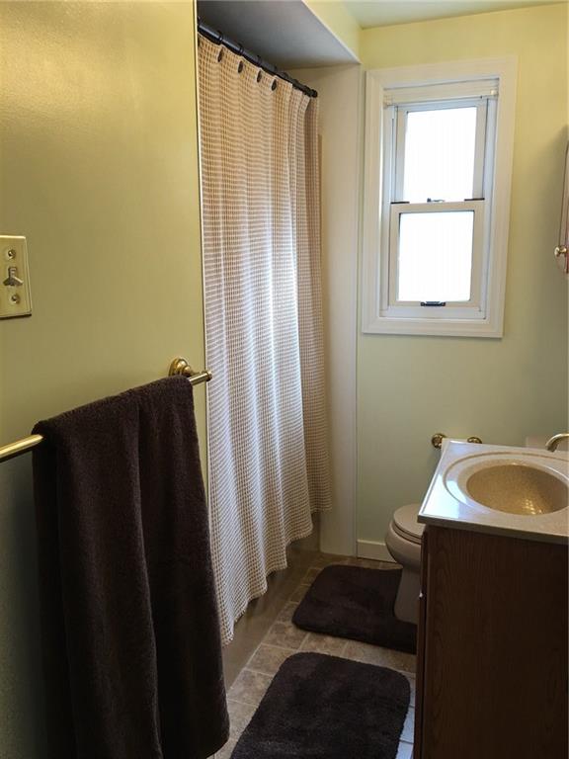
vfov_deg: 61.7
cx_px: 284
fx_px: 636
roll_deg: -0.1
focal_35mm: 29
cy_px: 380
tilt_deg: -9.6
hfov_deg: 48.2
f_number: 2.2
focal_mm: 4.15
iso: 32
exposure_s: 1/30
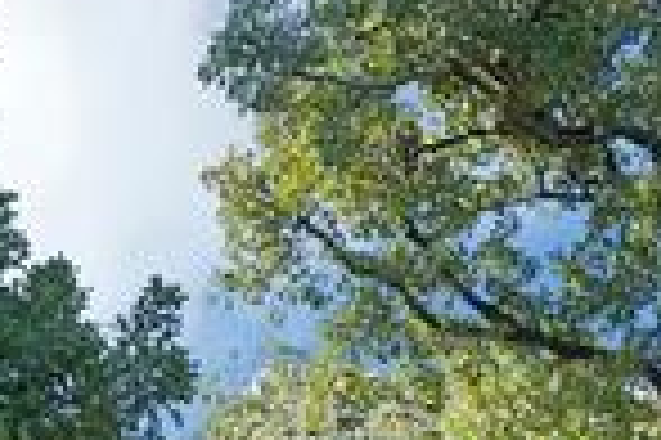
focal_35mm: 132
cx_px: 45
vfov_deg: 8.8
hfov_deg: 15.3
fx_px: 2423
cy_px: 1248
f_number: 9
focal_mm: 19
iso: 640
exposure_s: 1/125
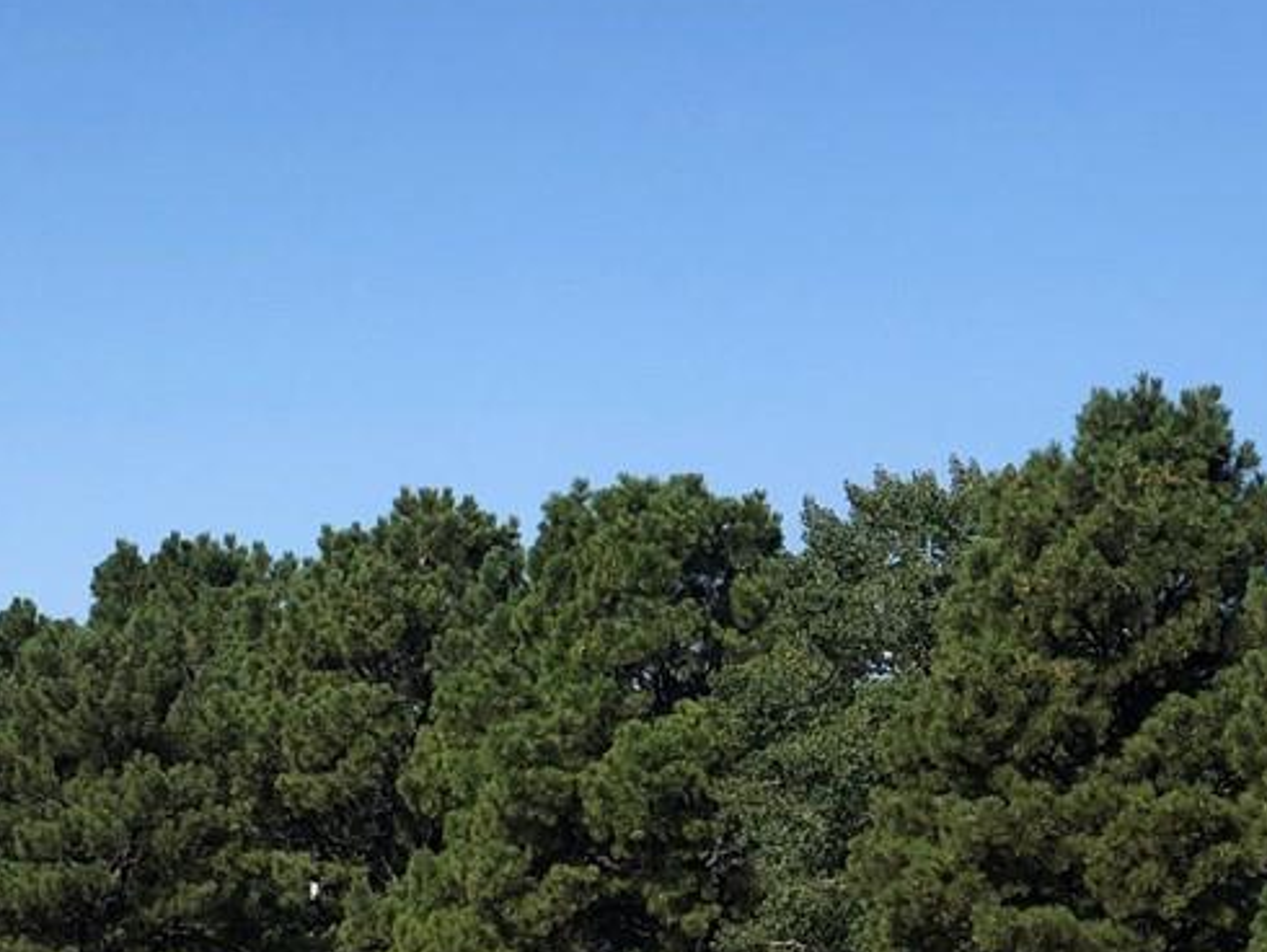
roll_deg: -0.7
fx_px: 6811
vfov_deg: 8.0
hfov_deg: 10.5
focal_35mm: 186
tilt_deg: +0.8
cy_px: 794
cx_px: -186
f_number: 2.8
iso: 20
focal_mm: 6.6
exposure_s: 1/889
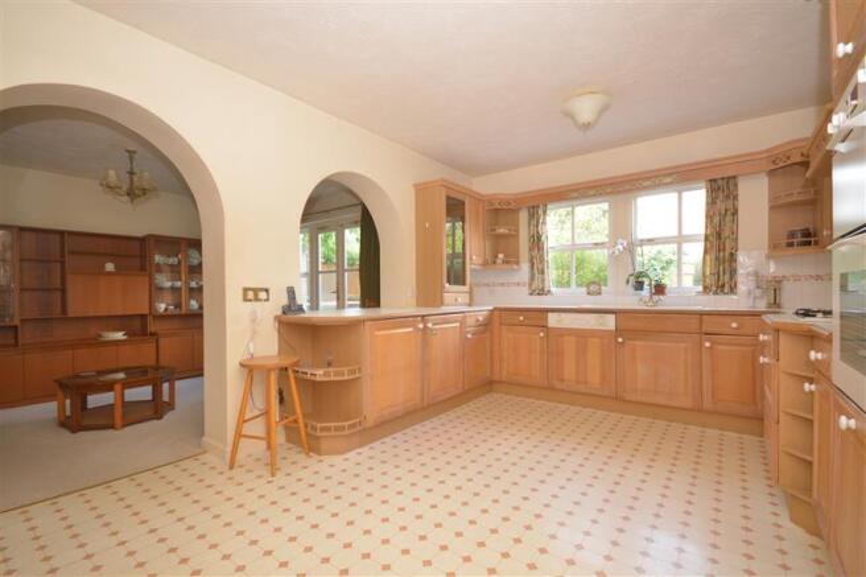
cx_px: 433
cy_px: 288
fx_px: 397
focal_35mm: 16
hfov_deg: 95.0
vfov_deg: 72.0
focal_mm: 11
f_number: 7.1
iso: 500
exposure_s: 1/20
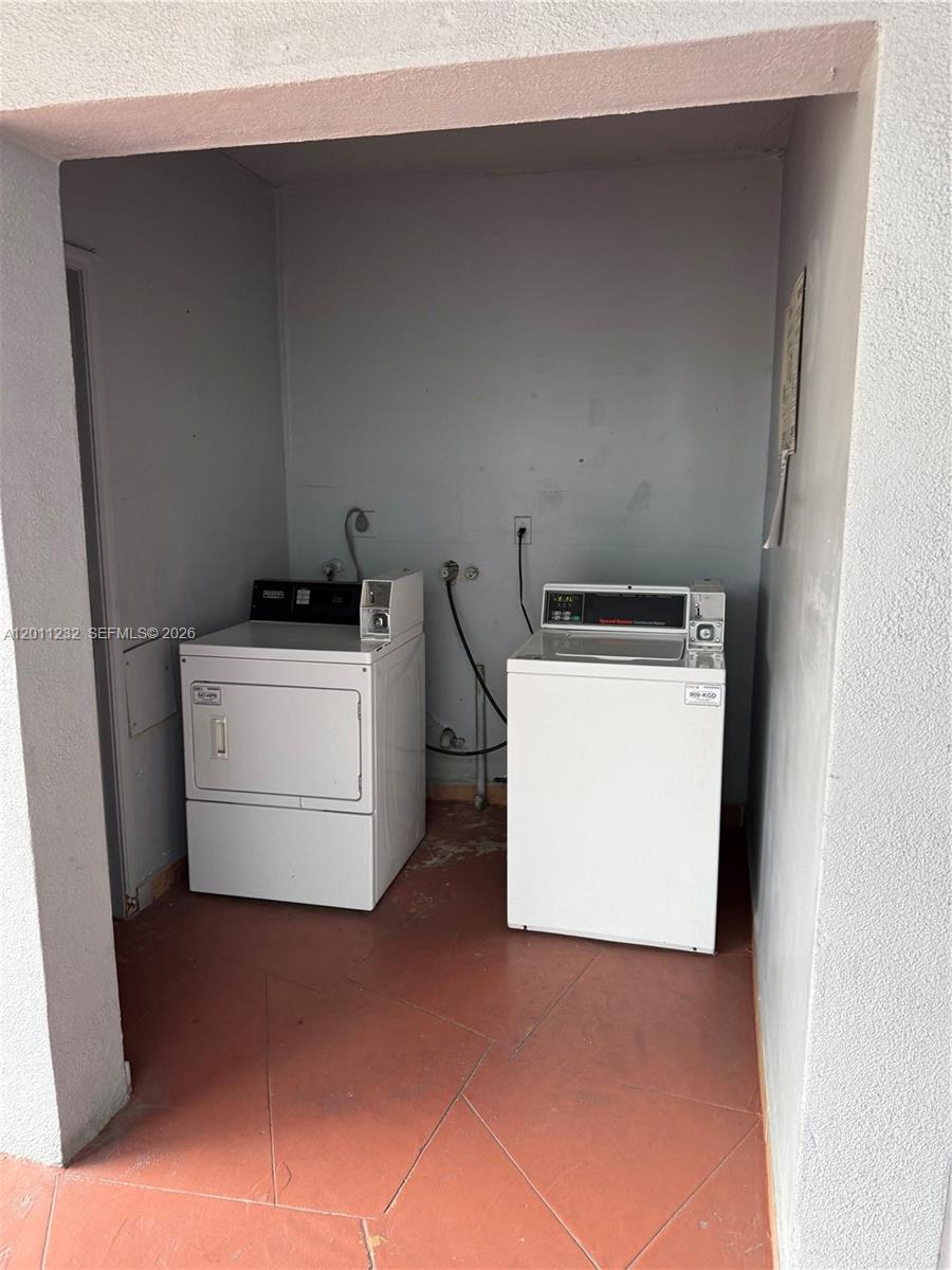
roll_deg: -0.9
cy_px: 635
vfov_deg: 71.6
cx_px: 476
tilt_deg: -11.6
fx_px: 880
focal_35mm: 24
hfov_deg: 56.8
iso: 160
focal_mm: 6.76
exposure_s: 1/167
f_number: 1.78
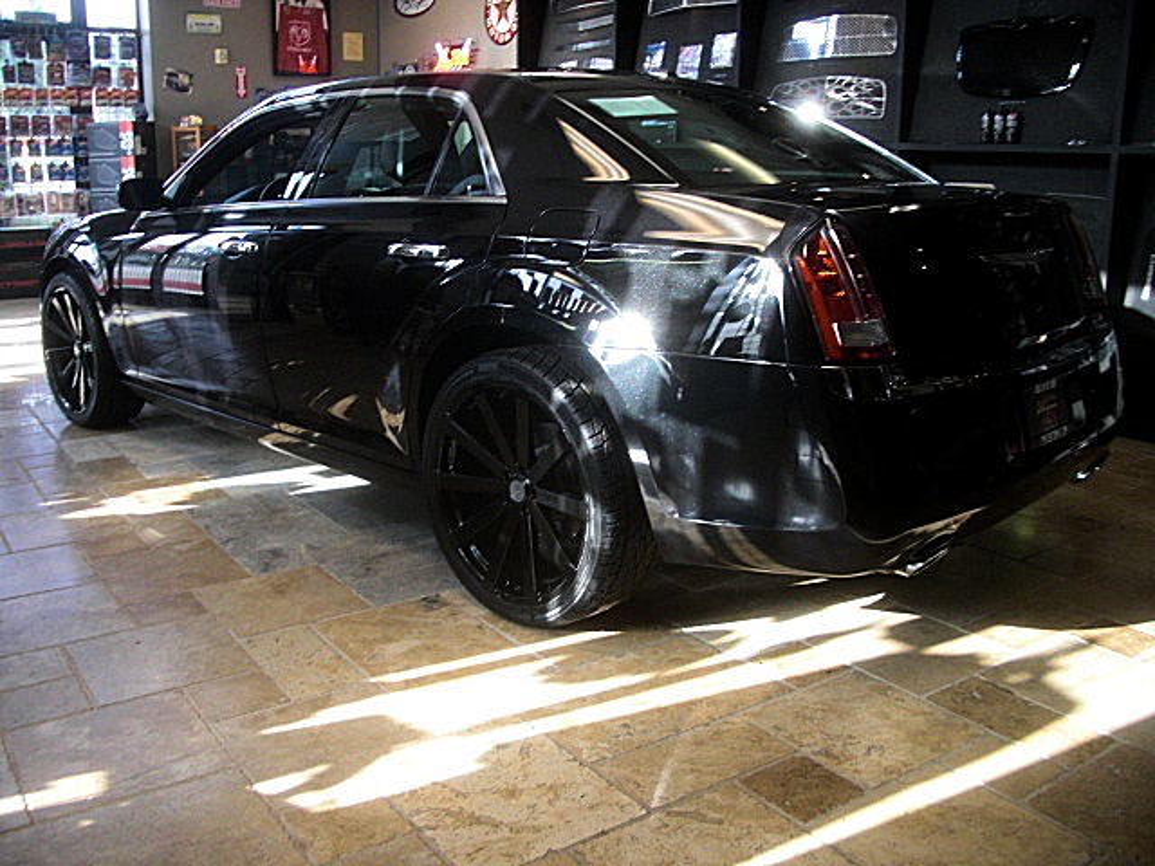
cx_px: 578
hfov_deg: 51.4
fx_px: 1201
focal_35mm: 36
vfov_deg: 39.7
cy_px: 433
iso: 200
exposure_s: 1/60
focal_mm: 6.3
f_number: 2.8
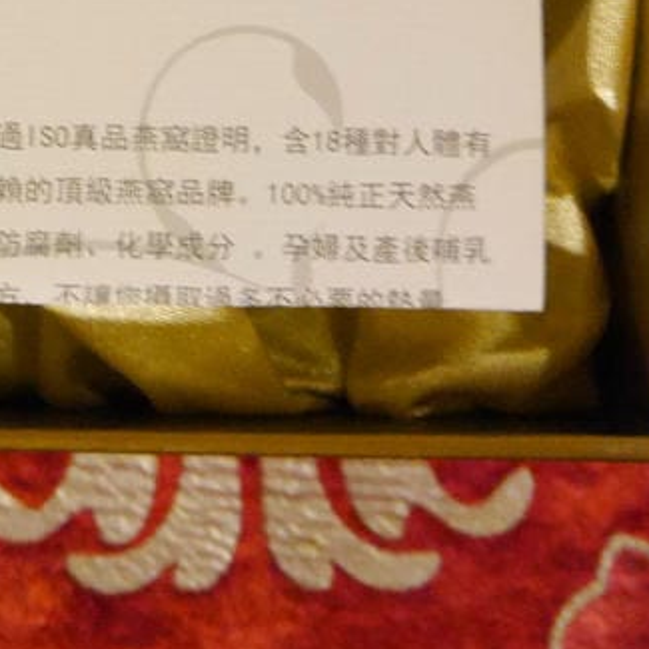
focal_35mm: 124
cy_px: -231
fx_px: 2630
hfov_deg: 13.7
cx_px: -84
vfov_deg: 13.5
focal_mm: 19
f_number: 4.3
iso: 3200
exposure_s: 1/25
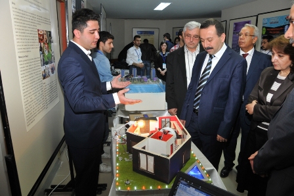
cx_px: 147
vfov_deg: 47.9
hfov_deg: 67.4
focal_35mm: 27
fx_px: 220
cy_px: 98
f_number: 5.6
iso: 500
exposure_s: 1/60
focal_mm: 18
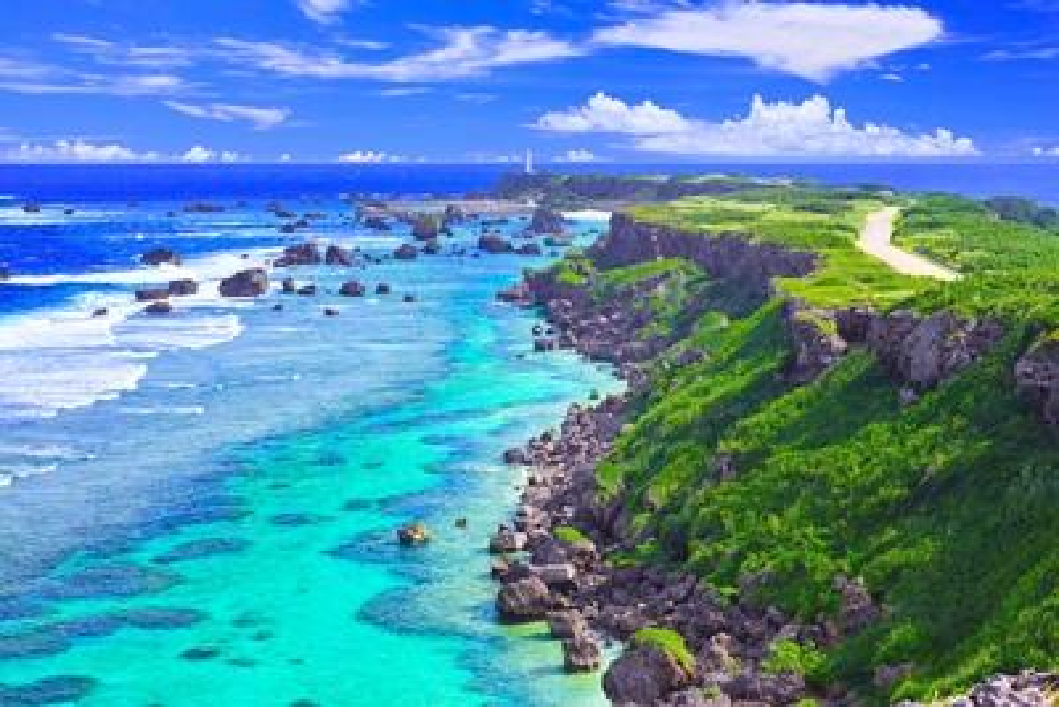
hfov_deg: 27.0
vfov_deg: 18.2
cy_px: 354
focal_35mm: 75
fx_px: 2207
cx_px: 530
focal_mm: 50
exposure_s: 1/250
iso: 100
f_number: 8
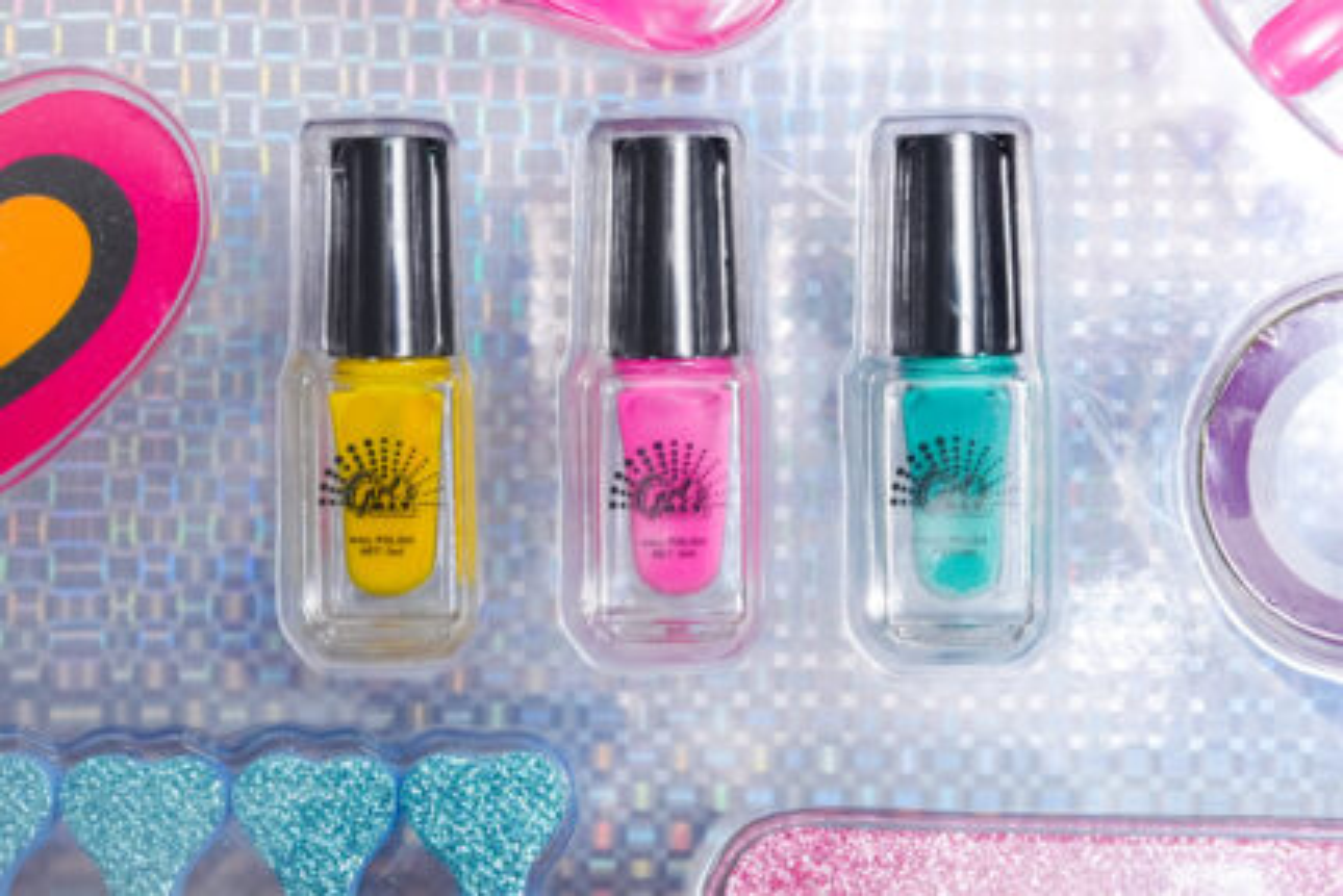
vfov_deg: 13.1
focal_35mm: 105
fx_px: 3918
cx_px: 672
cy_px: 448
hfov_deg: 19.4
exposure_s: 1/125
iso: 3200
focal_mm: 70
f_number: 11
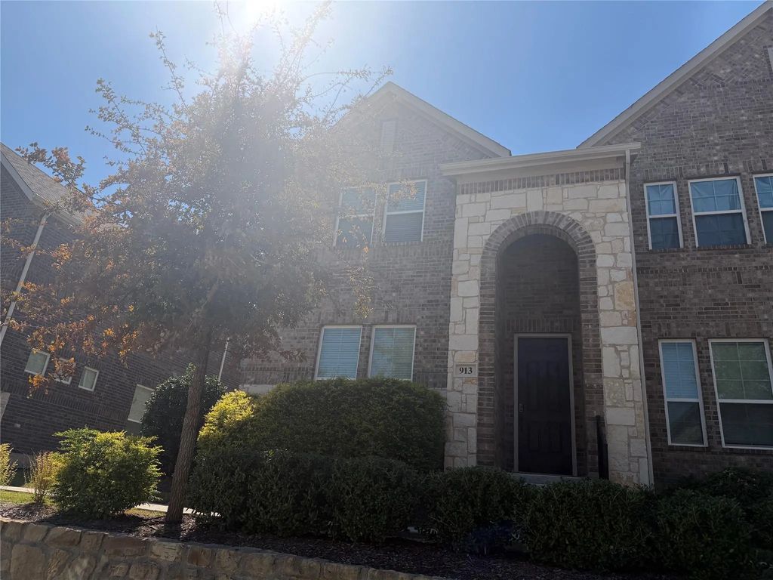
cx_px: 386
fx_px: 536
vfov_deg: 56.8
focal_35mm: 24
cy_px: 290
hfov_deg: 71.6
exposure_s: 1/10309
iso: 125
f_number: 1.78
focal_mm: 6.76
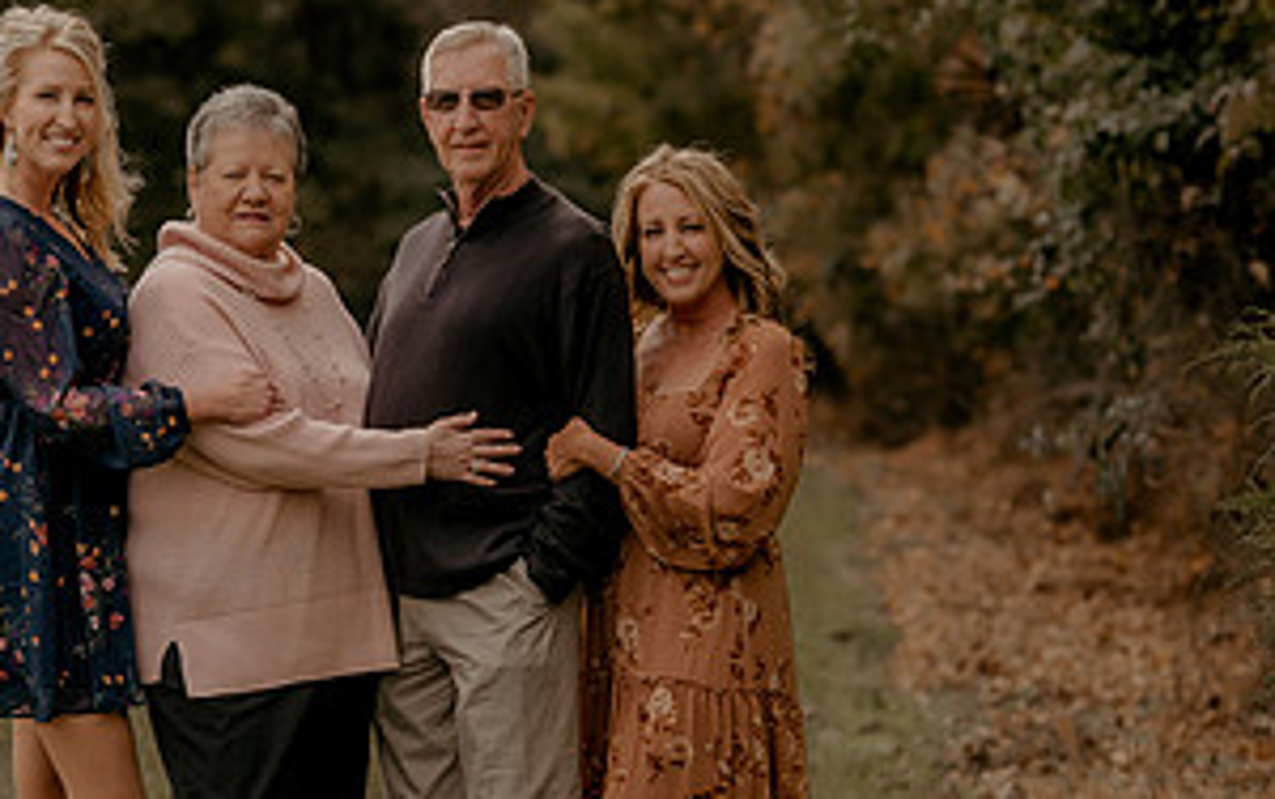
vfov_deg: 6.7
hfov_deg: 10.7
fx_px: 6816
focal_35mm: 196
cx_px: 302
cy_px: 568
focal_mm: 85
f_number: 2.8
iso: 125
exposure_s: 1/800
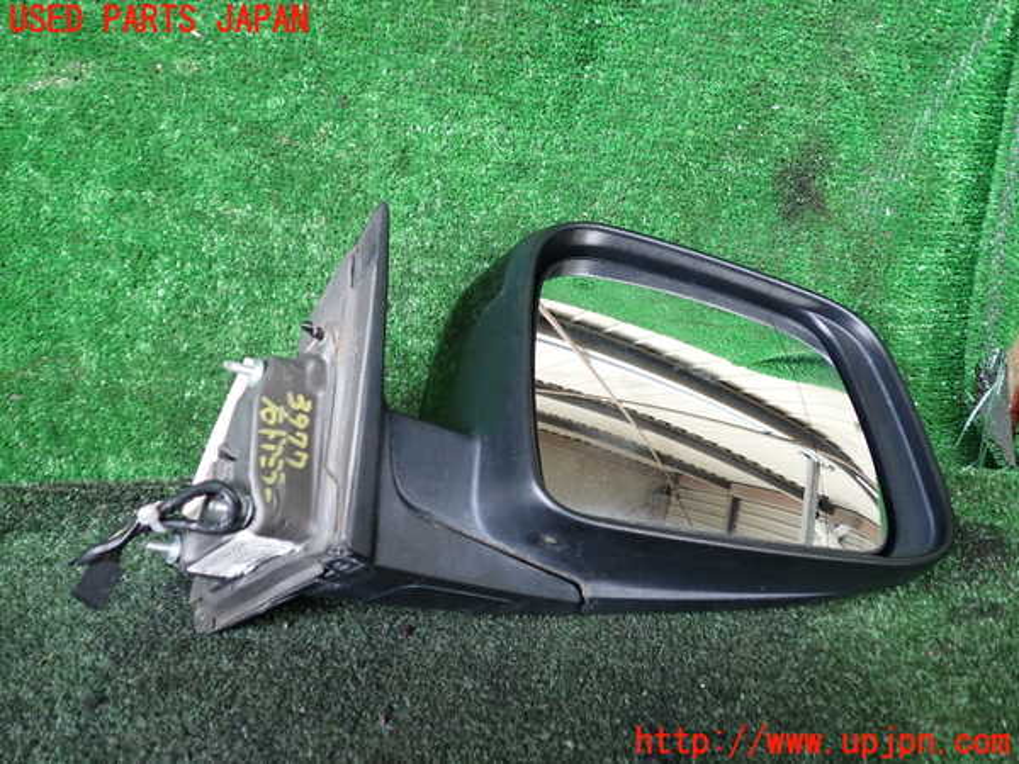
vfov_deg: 46.8
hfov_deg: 60.0
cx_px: 510
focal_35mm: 30
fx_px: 883
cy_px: 382
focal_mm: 5.4
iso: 200
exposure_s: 1/30
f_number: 2.3
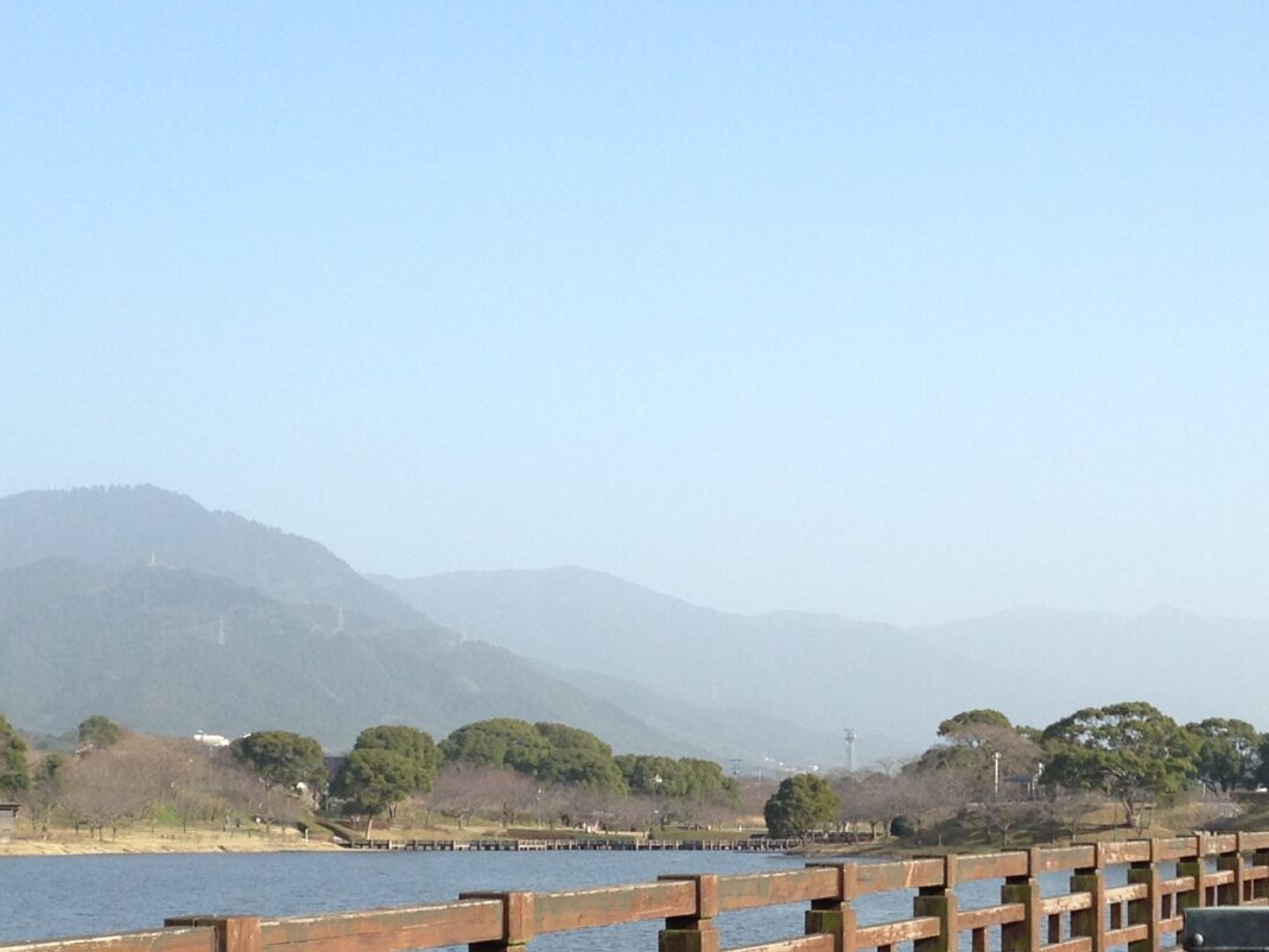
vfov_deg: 18.3
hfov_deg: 24.6
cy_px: 883
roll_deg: -1.1
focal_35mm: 79
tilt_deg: -0.3
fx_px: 2896
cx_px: 813
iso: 50
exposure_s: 1/919
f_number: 2.4
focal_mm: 4.12
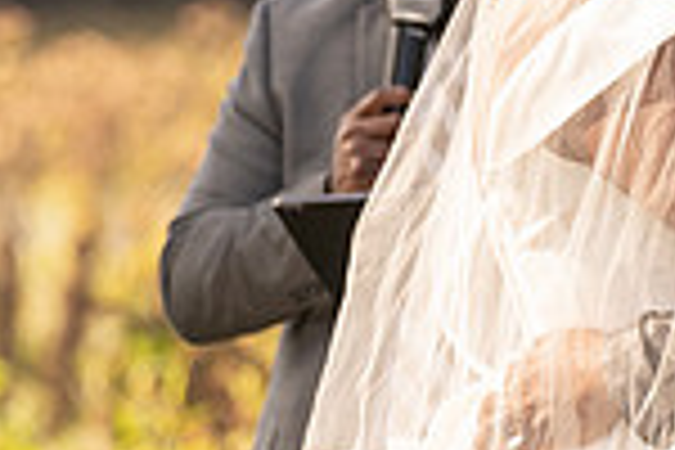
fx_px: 13649
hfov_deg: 2.8
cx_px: 849
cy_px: 48
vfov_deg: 1.9
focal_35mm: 728
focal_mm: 184
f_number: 4
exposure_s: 1/500
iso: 100
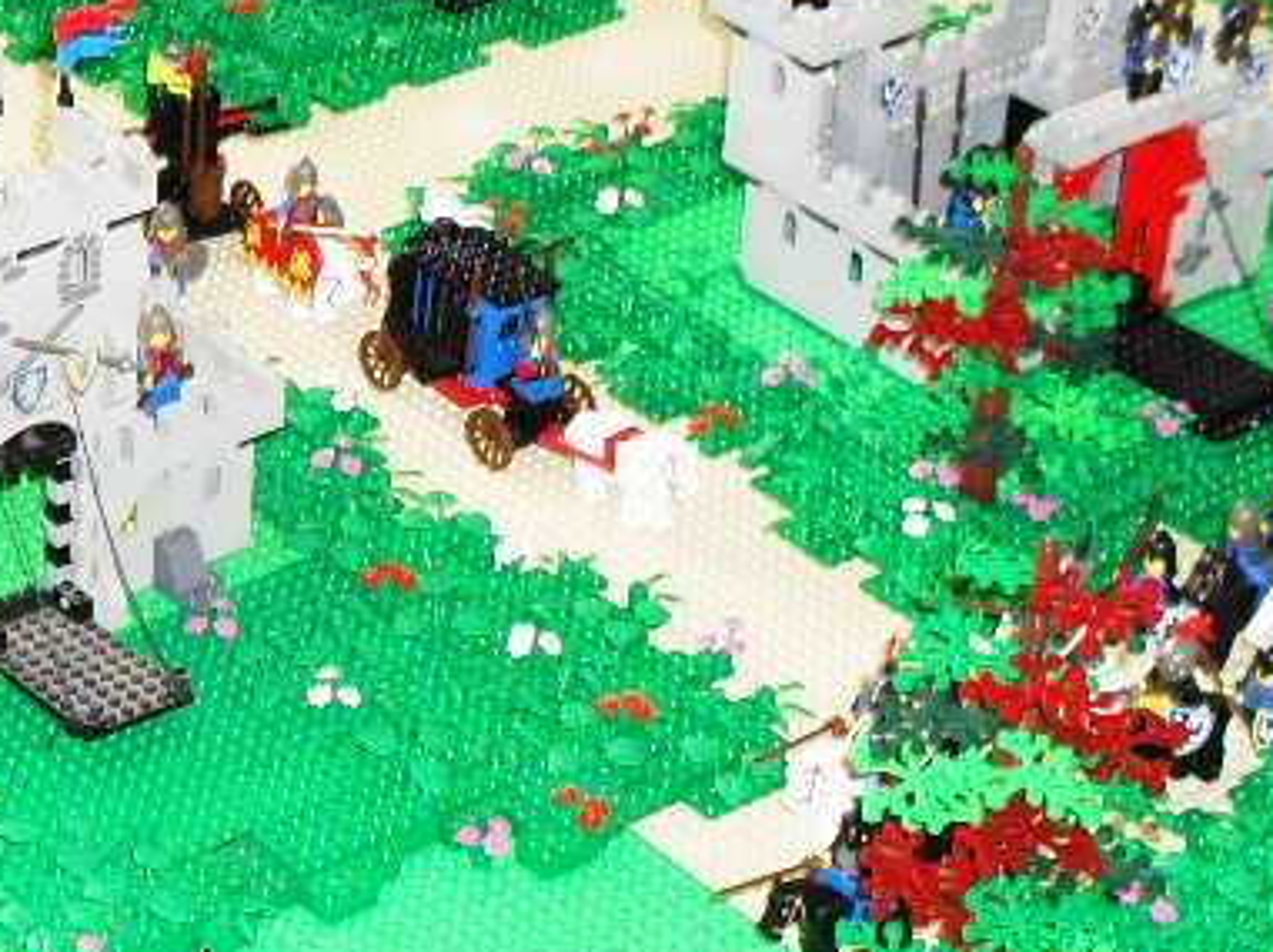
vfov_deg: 13.1
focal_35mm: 113
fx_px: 4152
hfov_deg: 16.7
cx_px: -237
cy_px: 494
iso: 200
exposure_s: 1/45
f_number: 3.6
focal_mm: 7.5
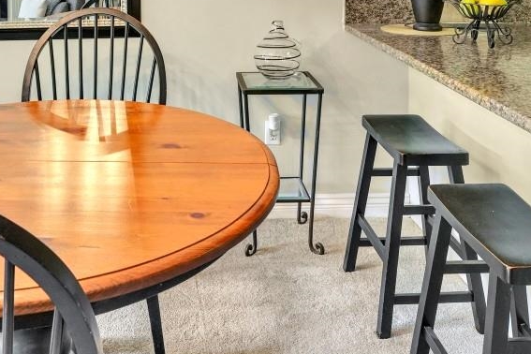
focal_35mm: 42
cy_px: -63
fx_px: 624
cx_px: 204
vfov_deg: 28.0
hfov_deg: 45.8
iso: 400
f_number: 8
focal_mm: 14.8
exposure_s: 1/13
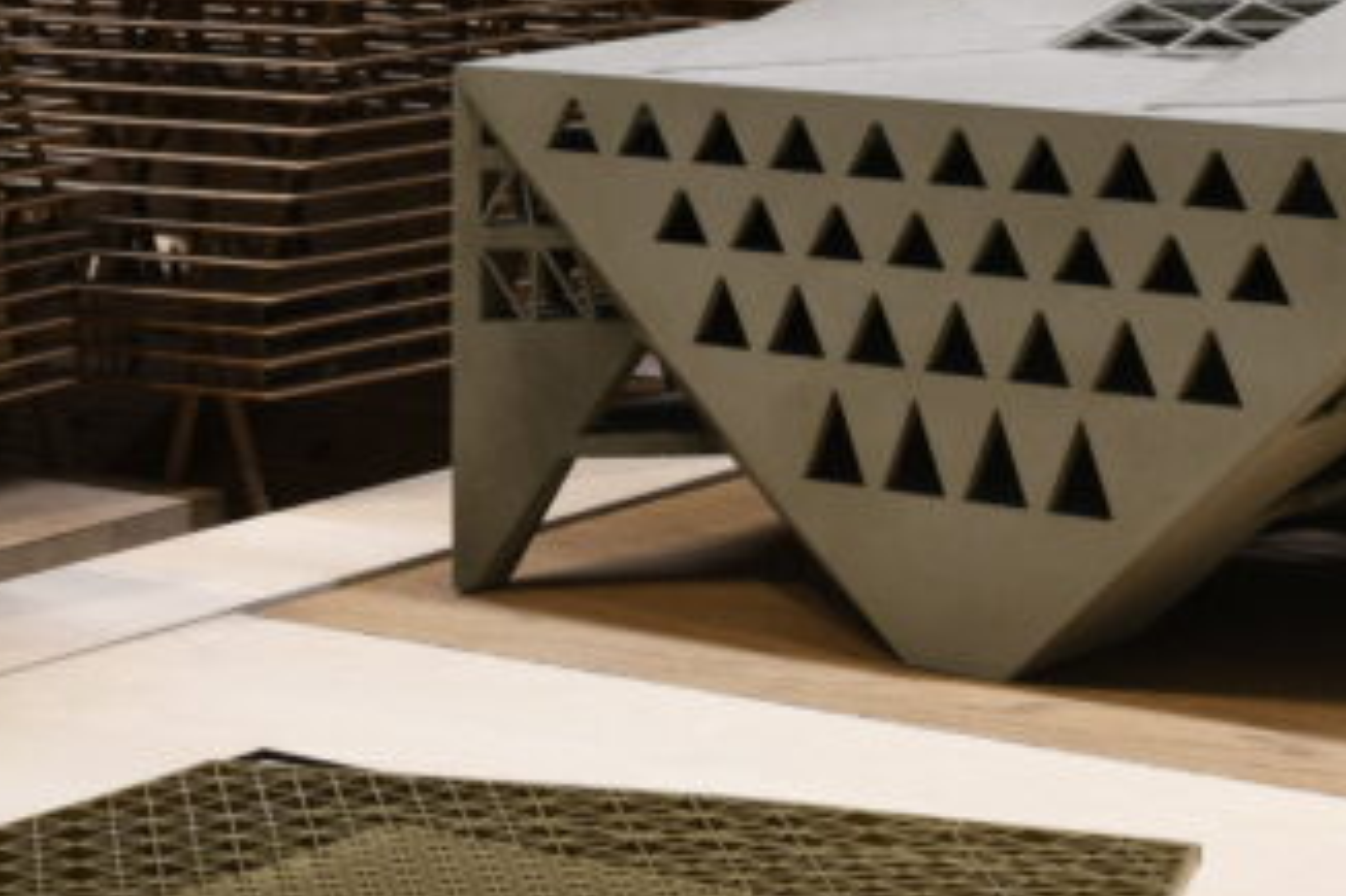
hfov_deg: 15.8
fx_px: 4821
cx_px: 297
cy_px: 219
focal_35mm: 129
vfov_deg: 10.6
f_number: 9
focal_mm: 35
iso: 200
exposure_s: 1/2.5
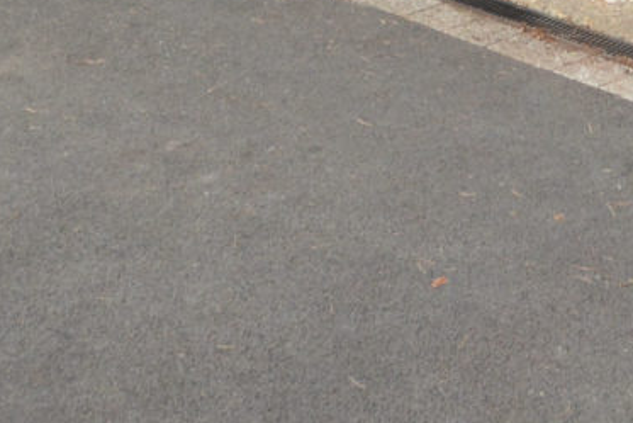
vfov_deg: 9.9
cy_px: -859
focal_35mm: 103
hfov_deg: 18.7
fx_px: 1812
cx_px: 770
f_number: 8
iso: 400
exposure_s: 1/800
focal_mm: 10
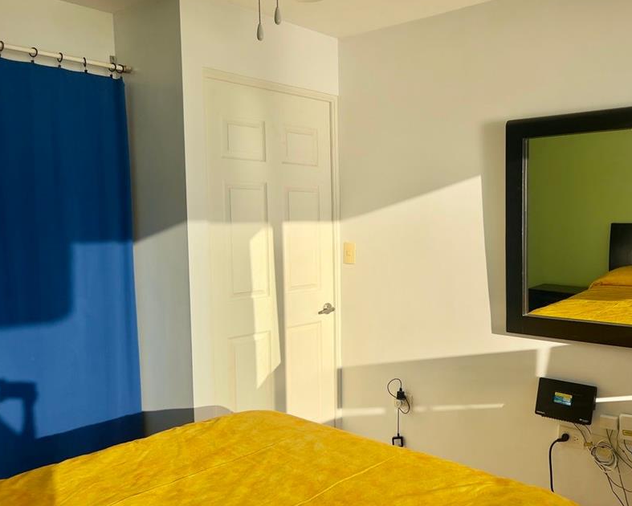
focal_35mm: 33
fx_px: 617
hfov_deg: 53.4
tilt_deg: -4.5
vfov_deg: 44.5
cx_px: 407
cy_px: 275
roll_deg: +0.9
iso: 50
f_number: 1.5
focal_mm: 5.7
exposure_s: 1/2695
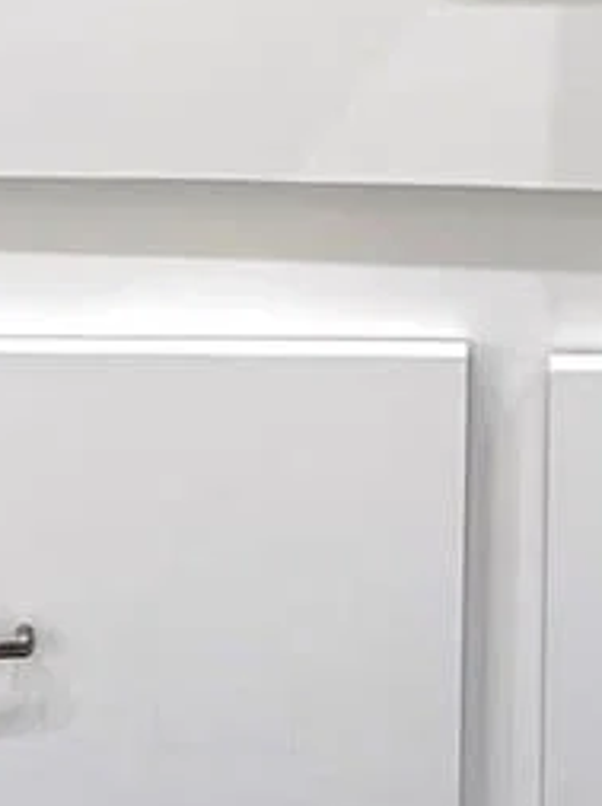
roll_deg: -0.7
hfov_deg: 12.9
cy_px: -621
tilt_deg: -8.0
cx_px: 522
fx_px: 2650
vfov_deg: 15.1
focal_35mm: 114
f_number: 1.78
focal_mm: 6.76
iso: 200
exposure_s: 1/60
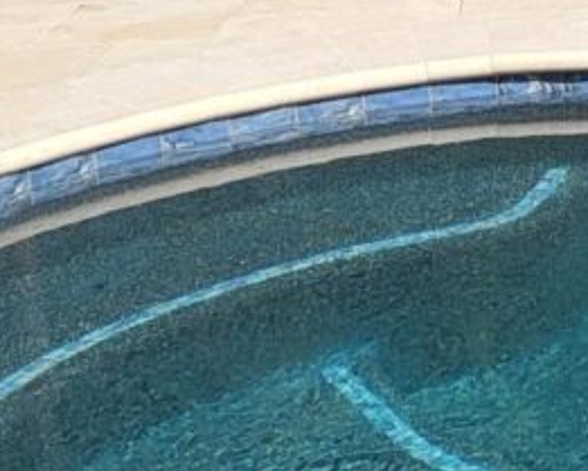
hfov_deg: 12.0
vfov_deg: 10.9
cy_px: -5
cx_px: 1239
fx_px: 2437
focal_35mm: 140
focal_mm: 4.25
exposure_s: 1/2905
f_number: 1.8
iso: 50
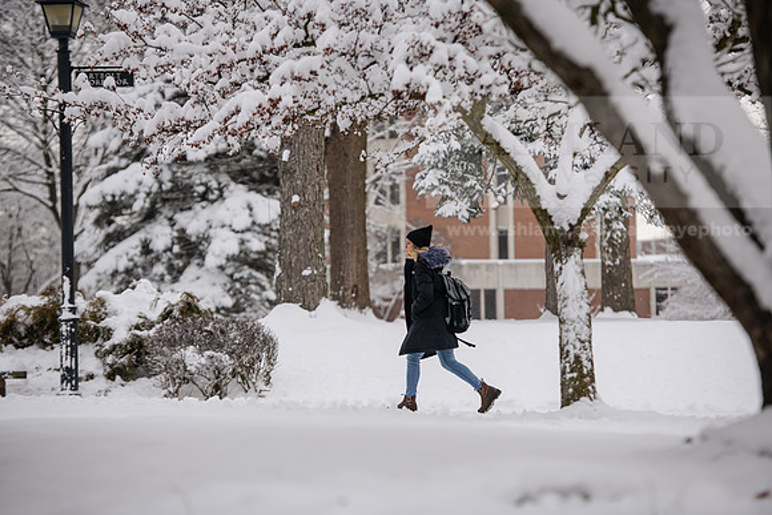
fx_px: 2896
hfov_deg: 15.2
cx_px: 386
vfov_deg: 10.2
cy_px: 258
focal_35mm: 135
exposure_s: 1/500
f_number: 3.5
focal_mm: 135
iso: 160
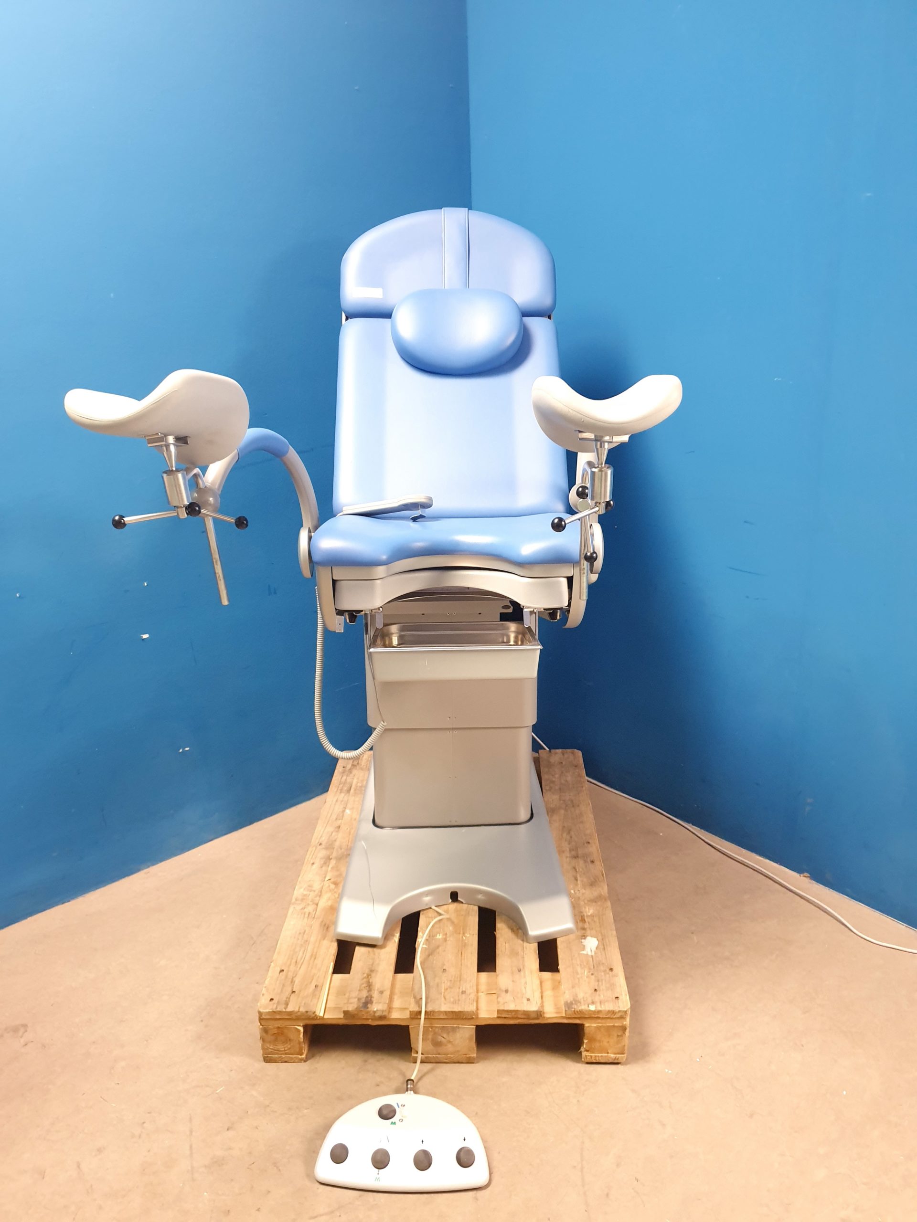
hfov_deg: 53.1
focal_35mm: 26
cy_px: 611
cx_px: 458
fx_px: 918
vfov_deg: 67.3
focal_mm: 4.3
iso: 250
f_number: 1.5
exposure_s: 1/42
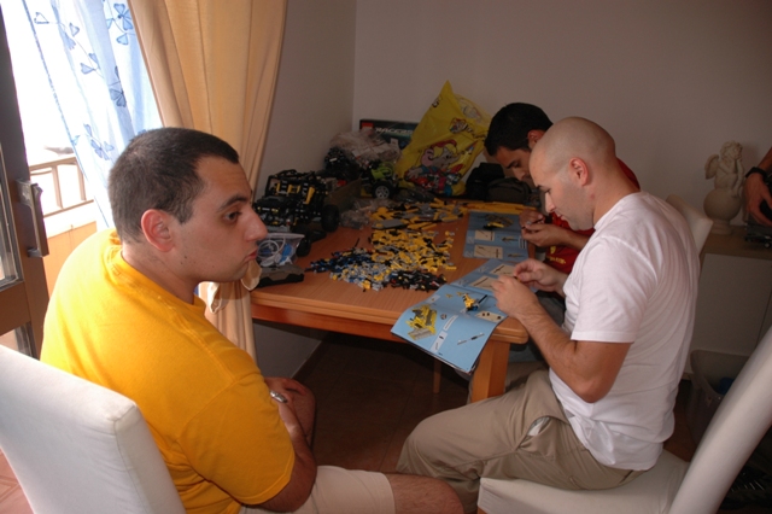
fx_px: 579
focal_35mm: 27
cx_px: 386
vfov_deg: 47.9
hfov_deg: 67.4
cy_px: 257
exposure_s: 1/60
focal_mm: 18
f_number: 3.5
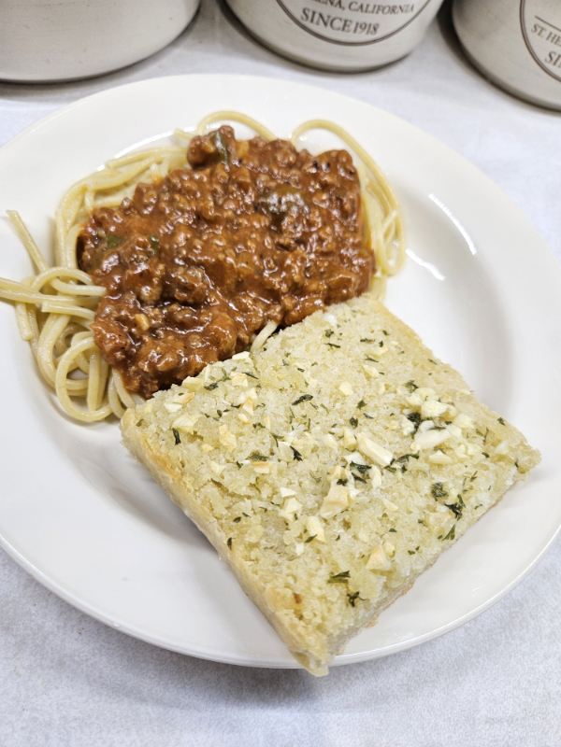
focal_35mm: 23
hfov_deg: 58.9
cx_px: 280
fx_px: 497
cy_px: 374
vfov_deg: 73.9
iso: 100
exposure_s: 1/120
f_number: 1.8
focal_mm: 5.4
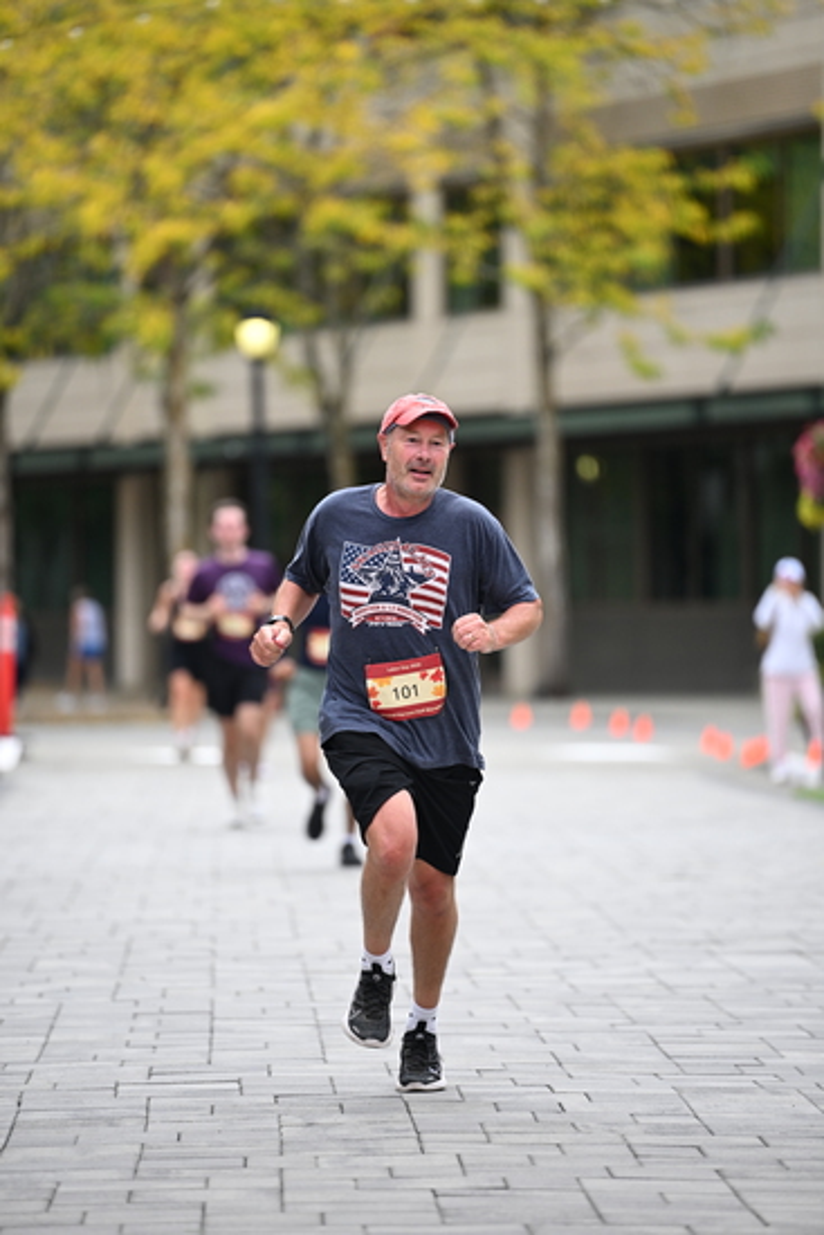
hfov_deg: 6.9
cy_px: 618
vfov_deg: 10.3
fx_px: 6862
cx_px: 412
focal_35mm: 200
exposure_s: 1/2000
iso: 640
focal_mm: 200
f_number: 2.8
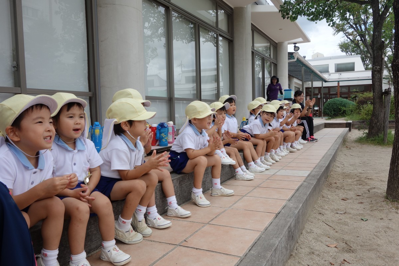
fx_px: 310
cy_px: 133
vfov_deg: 46.4
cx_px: 200
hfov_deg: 65.5
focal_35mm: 28
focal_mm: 10.4
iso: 125
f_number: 5.6
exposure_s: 1/320
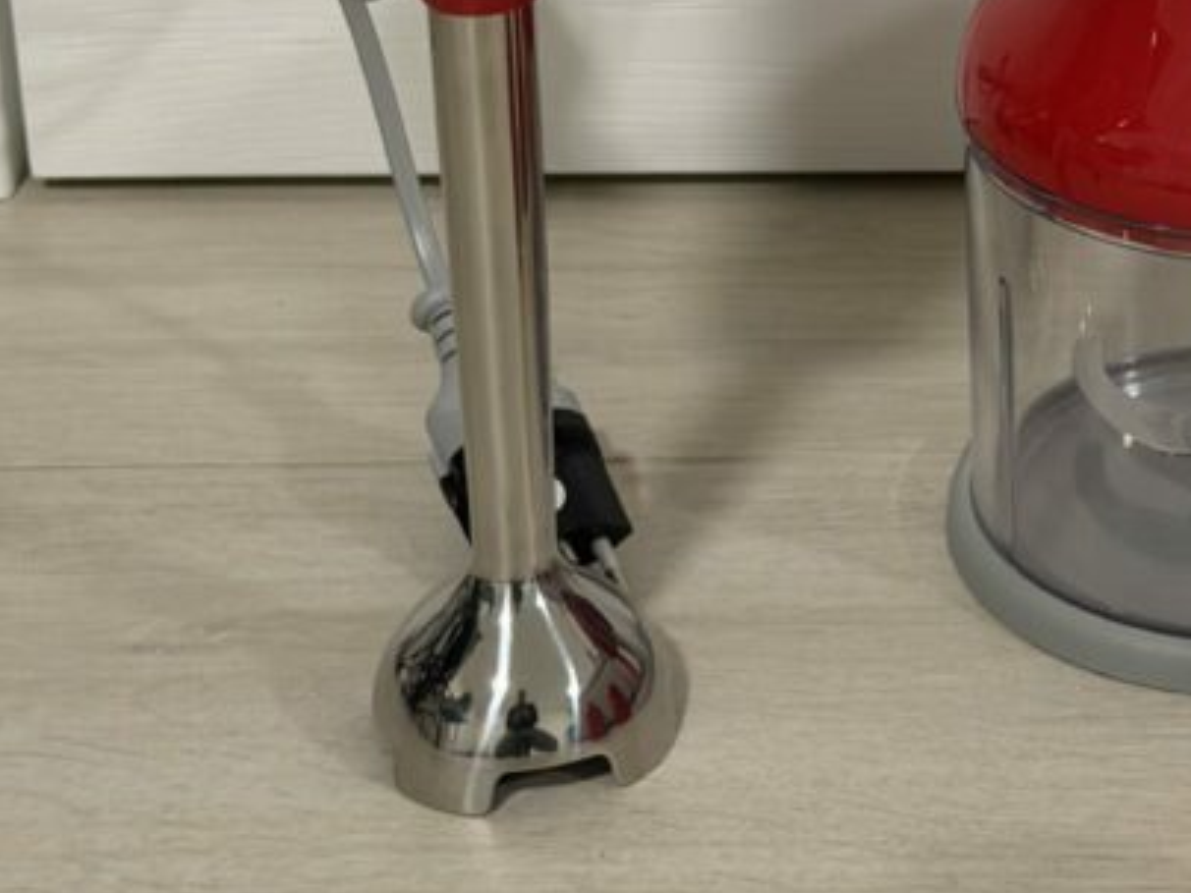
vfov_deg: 15.3
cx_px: 1123
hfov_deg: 20.2
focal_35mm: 95
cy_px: 21
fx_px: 3269
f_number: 1.78
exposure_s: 1/50
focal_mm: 6.76
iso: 200
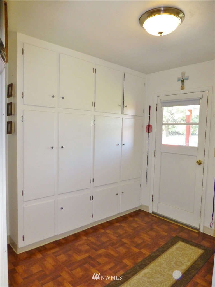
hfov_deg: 56.8
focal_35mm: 24
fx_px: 199
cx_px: 108
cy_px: 144
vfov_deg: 71.6
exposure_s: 1/60
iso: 400
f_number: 3.3
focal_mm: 4.3
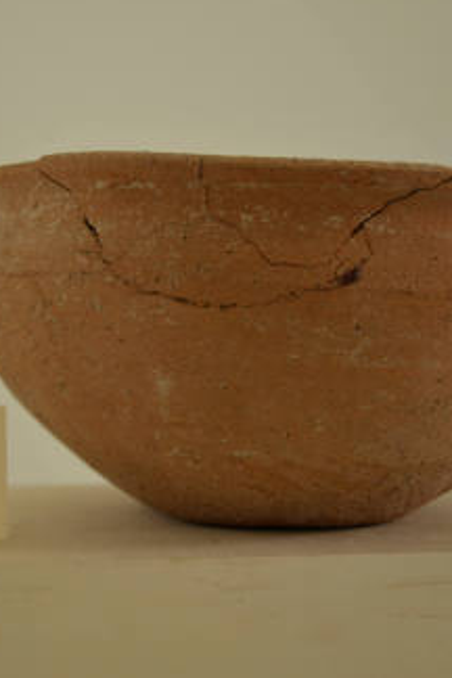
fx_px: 1352
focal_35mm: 72
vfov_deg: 28.2
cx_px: 174
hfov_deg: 19.0
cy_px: 335
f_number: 4.5
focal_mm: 31
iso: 200
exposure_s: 1/60
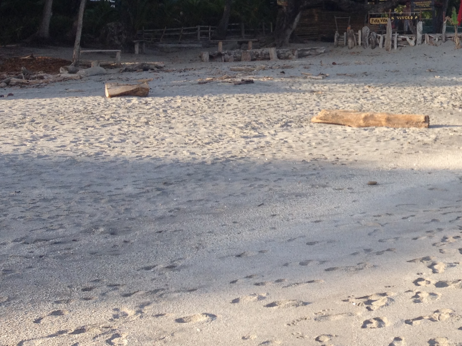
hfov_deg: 23.4
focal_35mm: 79
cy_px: -17
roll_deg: +2.0
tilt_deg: +0.5
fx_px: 1055
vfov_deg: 18.1
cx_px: 486
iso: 50
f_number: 2.4
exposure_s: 1/575
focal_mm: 4.28
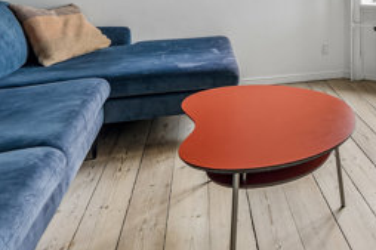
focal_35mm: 41
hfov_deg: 41.1
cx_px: 379
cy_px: -53
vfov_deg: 28.3
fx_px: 428
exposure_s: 1/60
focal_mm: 13
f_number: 5.6
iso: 400
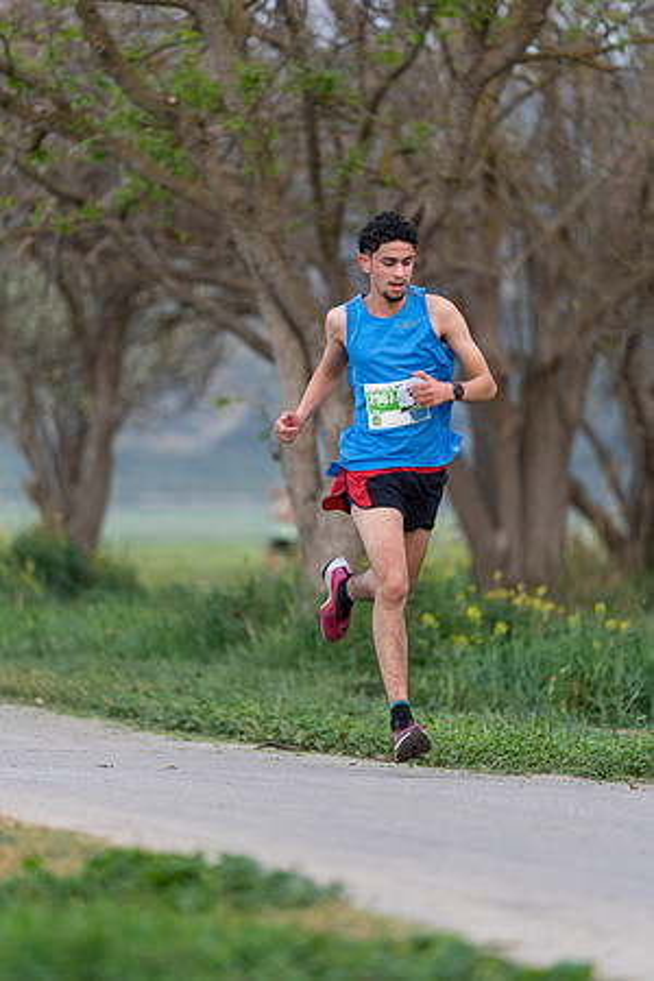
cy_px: 490
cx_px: 327
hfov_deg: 6.9
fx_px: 5395
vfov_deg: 10.4
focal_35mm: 198
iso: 800
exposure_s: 1/400
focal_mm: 198
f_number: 2.8
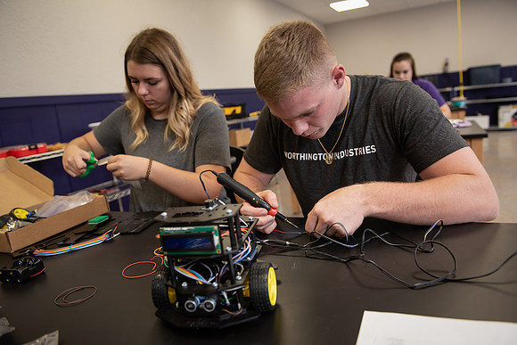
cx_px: 258
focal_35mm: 27
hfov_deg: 67.4
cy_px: 172
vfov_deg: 48.0
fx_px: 388
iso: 500
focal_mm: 27
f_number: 4
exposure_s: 1/125
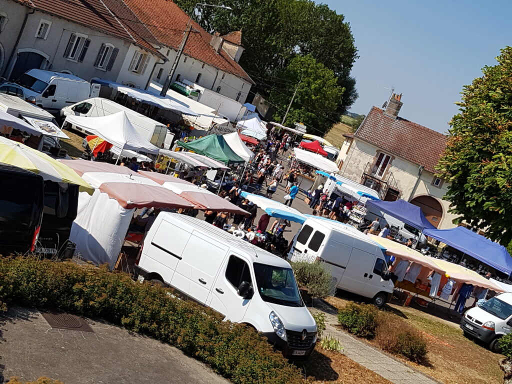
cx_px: 256
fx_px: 385
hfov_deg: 67.3
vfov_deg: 53.1
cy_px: 192
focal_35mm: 26
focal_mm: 4.2
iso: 50
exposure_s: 1/3352
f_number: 1.7
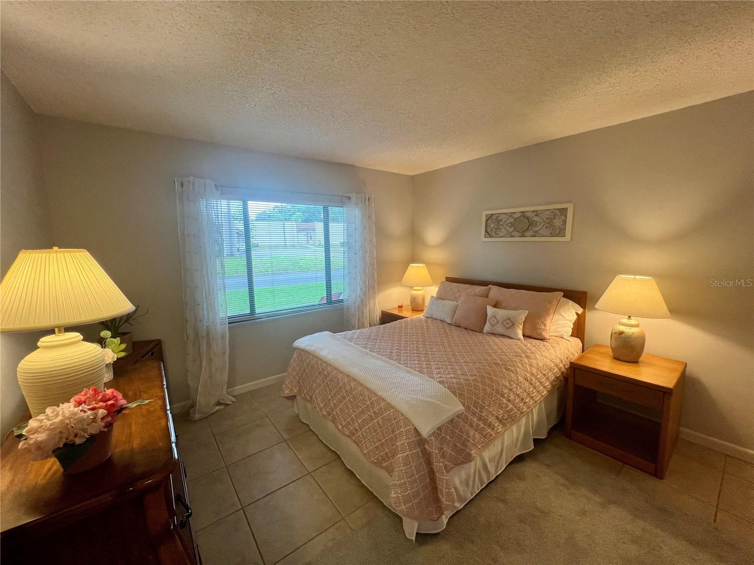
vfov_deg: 89.9
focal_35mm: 13
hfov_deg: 106.2
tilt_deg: -7.8
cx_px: 377
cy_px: 282
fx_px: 283
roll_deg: +0.6
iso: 160
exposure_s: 1/120
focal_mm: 1.57
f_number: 1.8
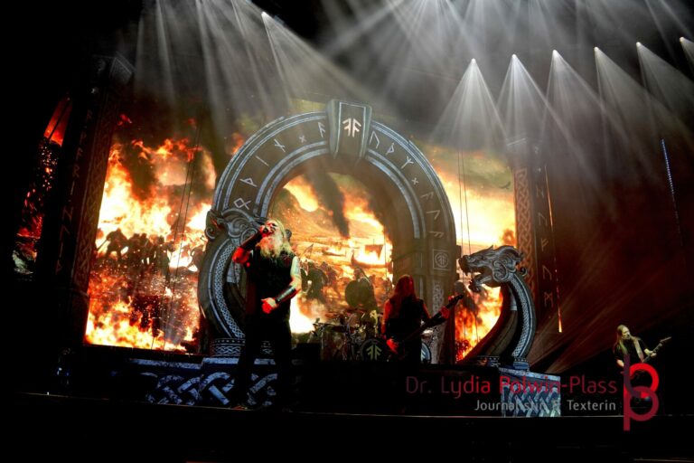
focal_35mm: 27
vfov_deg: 47.9
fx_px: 520
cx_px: 347
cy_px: 232
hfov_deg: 67.4
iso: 1250
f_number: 4
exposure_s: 1/160
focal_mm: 18
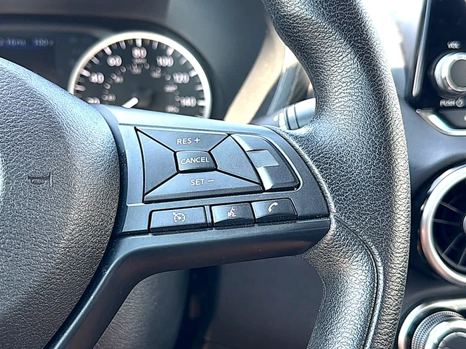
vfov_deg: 39.7
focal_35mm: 36
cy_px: 174
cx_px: 233
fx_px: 485
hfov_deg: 51.4
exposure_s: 1/121
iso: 80
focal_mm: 6.76
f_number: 1.78
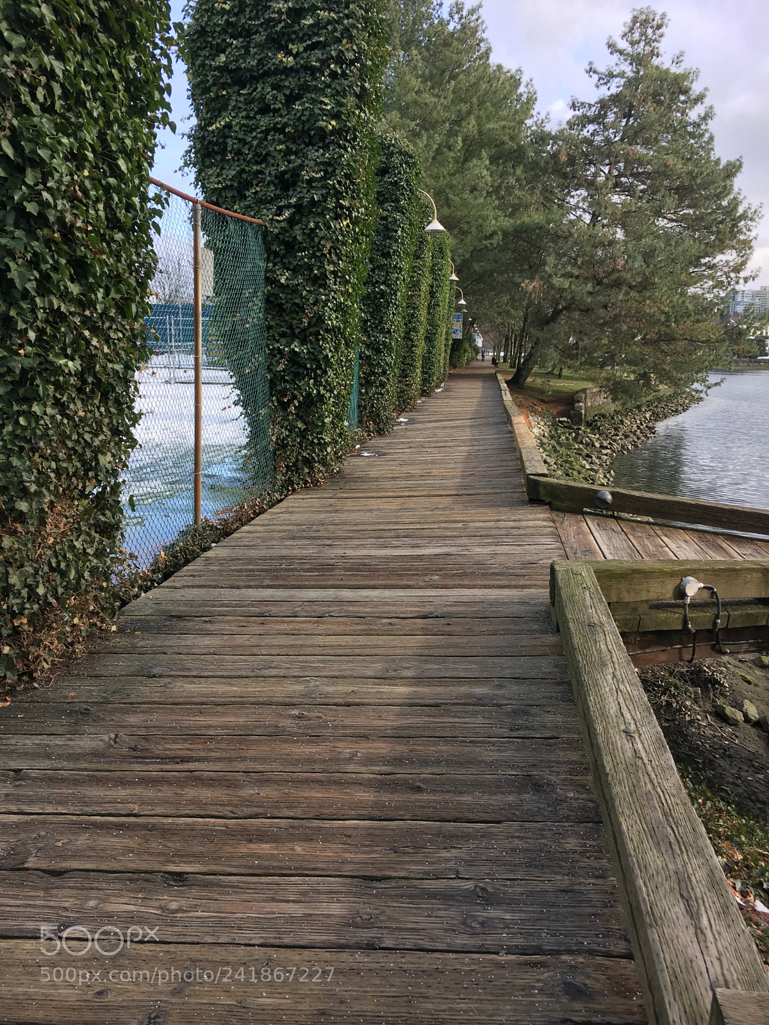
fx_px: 859
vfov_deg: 61.7
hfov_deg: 48.2
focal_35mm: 29
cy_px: 512
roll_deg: +0.4
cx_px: 384
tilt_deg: -10.6
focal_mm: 4.15
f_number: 2.2
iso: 25
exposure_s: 1/356
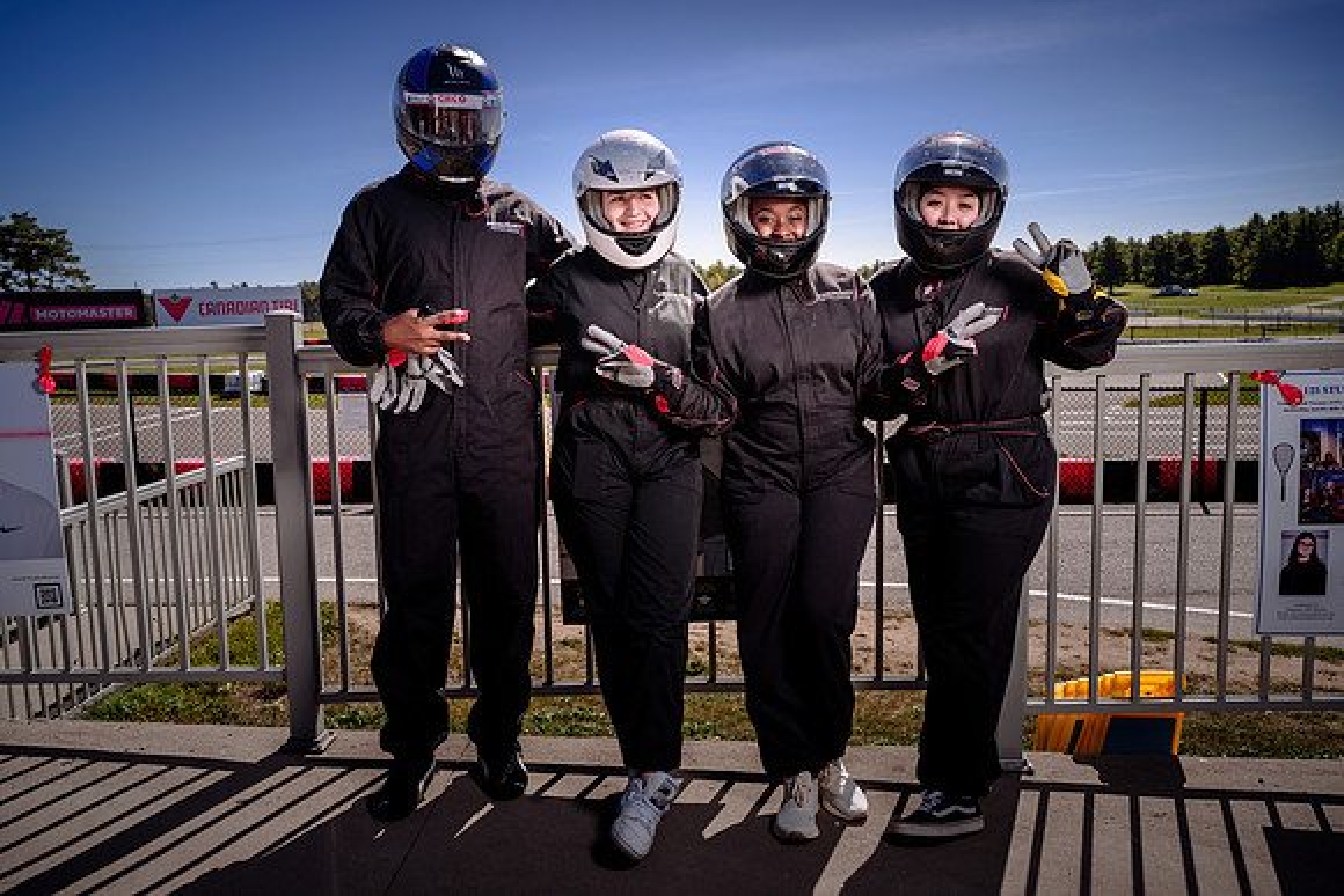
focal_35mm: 30
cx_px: 658
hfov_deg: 62.2
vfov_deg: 43.9
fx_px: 1113
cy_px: 441
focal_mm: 29
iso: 64
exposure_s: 1/250
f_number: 7.1
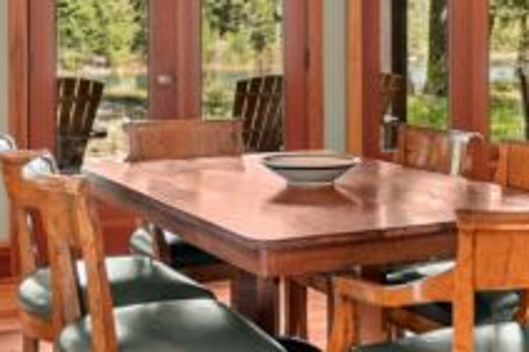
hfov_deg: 29.0
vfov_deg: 19.3
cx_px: 327
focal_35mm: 69
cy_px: 46
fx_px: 1018
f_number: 3.2
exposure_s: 1/15
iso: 400
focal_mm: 36.7
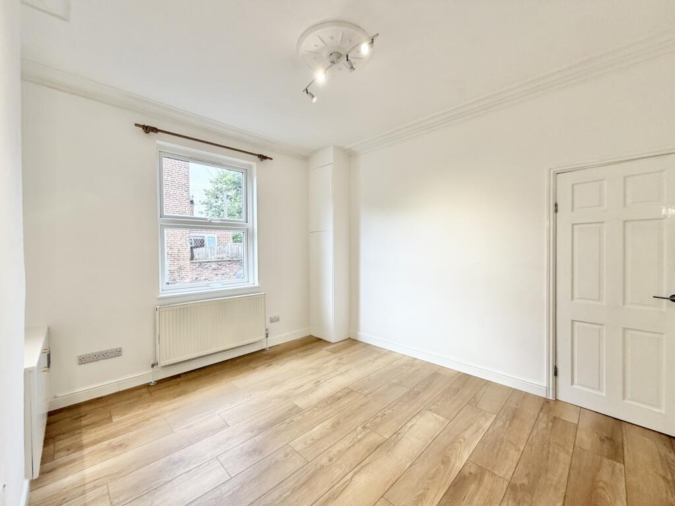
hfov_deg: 102.1
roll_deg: -0.4
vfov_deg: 85.7
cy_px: 253
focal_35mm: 14
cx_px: 338
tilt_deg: -1.1
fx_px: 273
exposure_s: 1/121
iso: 160
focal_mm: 2.22
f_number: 2.2
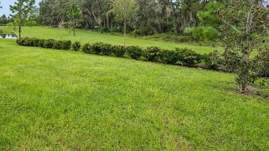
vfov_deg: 43.4
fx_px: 178
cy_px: 26
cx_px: 89
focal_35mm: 25
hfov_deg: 71.8
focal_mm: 16
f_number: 16
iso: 100
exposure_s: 1/50
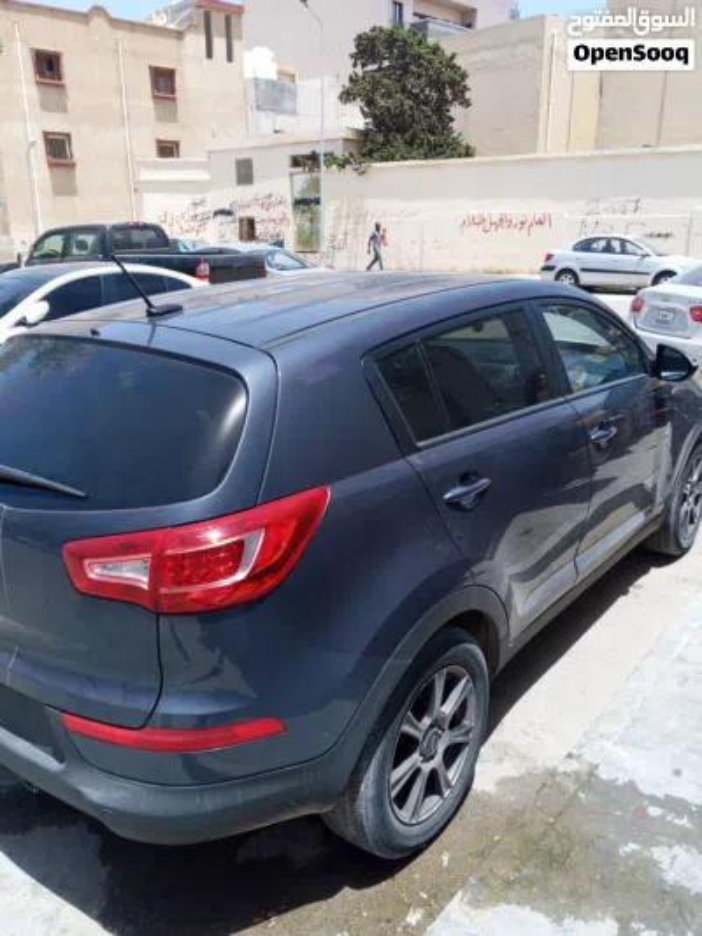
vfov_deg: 73.9
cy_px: 468
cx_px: 351
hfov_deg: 58.9
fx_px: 622
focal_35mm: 23
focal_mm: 4.19
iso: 103
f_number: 1.6
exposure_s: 1/474
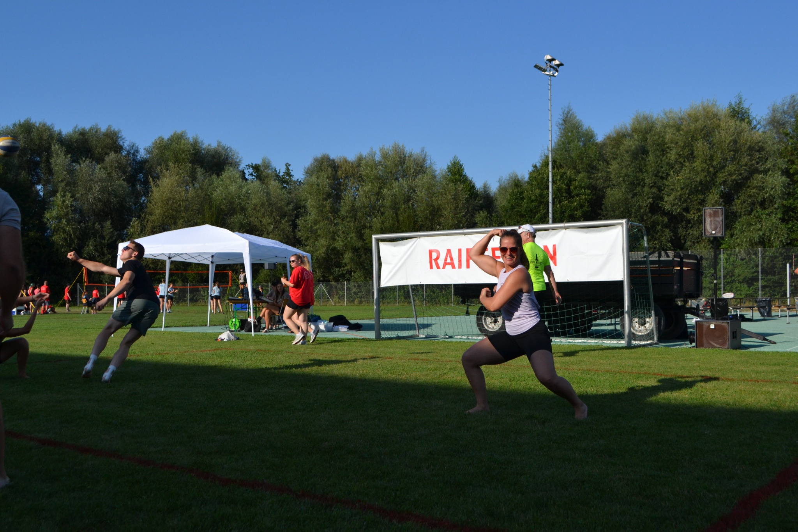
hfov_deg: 53.1
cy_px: 266
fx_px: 798
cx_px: 399
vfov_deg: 36.9
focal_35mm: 36
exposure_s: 1/2000
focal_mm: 24
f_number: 7.1
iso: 400
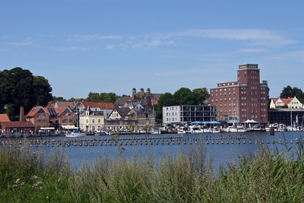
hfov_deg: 27.0
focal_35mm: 75
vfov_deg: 18.2
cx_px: 152
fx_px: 634
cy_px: 102
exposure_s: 1/500
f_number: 8
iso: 100
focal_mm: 50
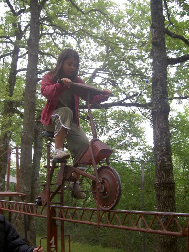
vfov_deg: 46.8
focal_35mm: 40
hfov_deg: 36.0
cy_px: 124
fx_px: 291
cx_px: 94
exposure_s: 1/60
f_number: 2.8
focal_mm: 8
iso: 100
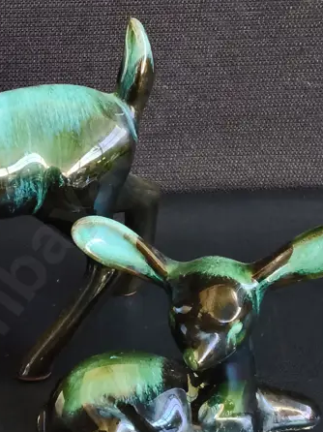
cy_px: 205
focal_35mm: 62
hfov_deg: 23.4
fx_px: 772
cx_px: 78
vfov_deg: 31.2
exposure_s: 1/100
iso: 400
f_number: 2
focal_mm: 2.87
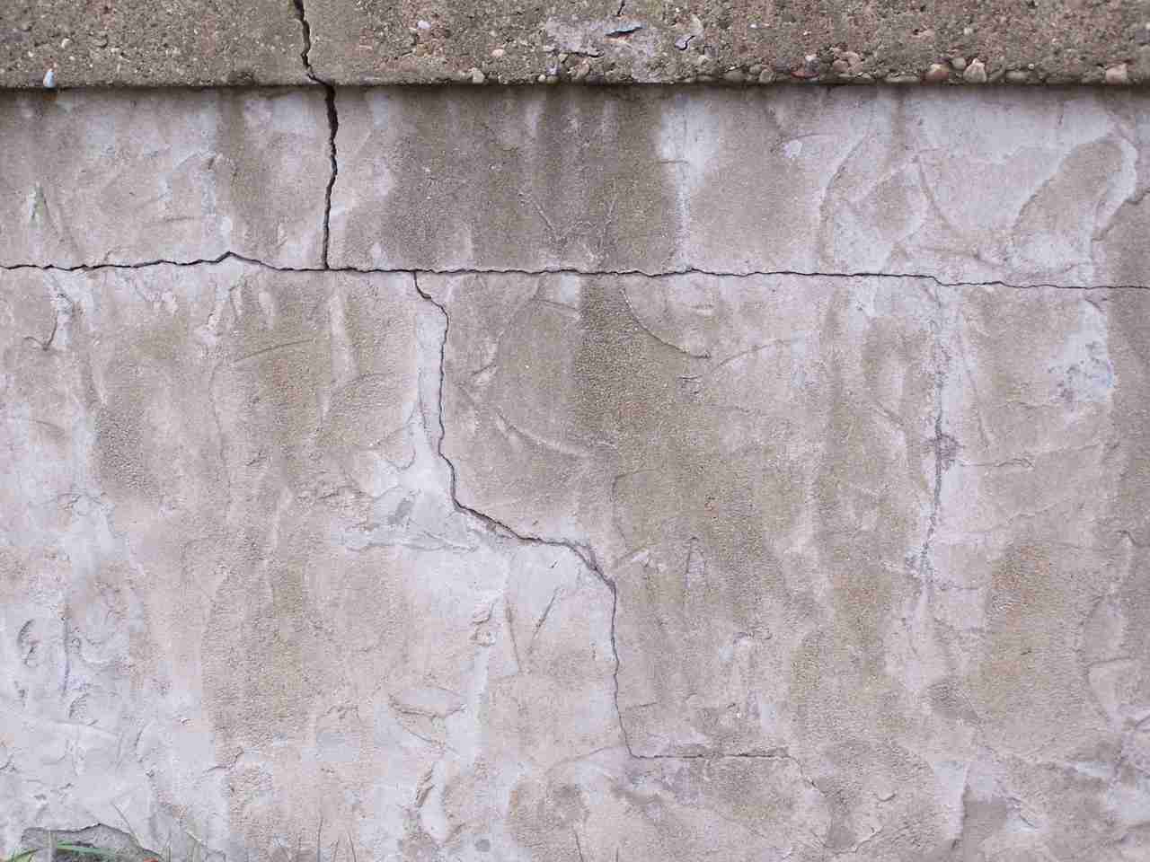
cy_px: 431
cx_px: 575
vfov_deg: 21.3
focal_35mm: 69
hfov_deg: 28.2
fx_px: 2292
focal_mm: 11.5
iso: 140
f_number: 3.2
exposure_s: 1/40
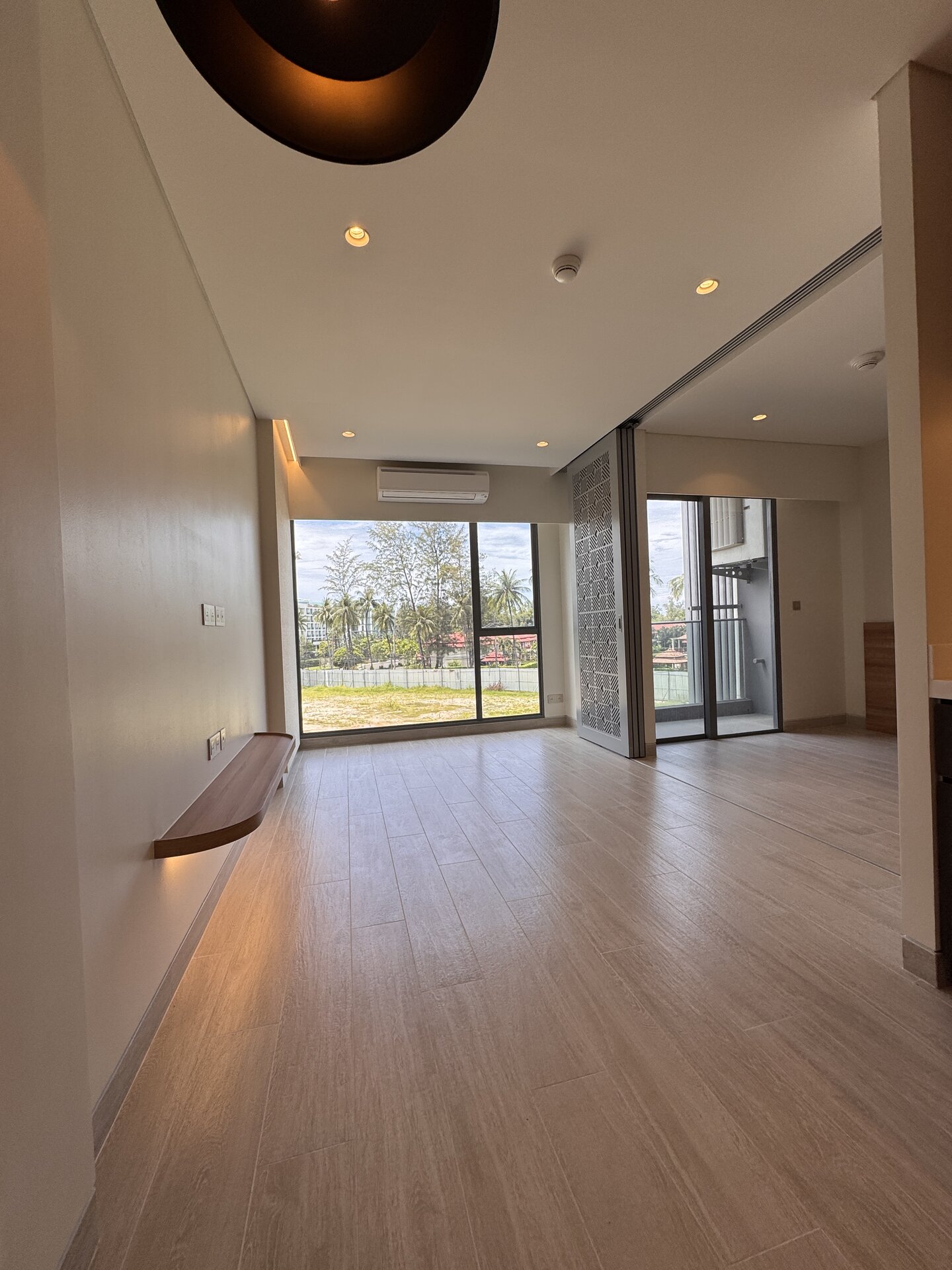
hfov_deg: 85.7
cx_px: 476
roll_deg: +1.4
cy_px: 635
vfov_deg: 102.1
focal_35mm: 14
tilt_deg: +1.1
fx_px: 513
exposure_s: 1/356
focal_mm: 2.22
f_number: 2.2
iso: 40
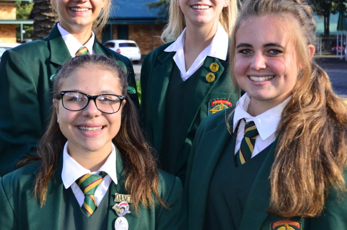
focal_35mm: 72
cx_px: 166
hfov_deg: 28.2
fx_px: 690
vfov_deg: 18.9
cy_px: 80
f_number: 5.6
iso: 200
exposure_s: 1/125
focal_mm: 35
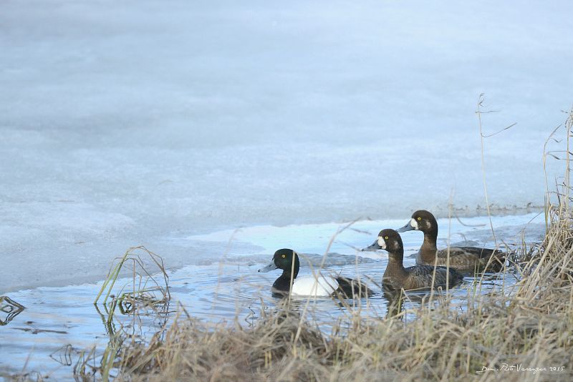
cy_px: 191
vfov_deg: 2.8
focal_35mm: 500
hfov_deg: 4.1
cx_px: 286
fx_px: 7961
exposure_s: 1/3200
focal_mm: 500
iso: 1000
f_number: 4
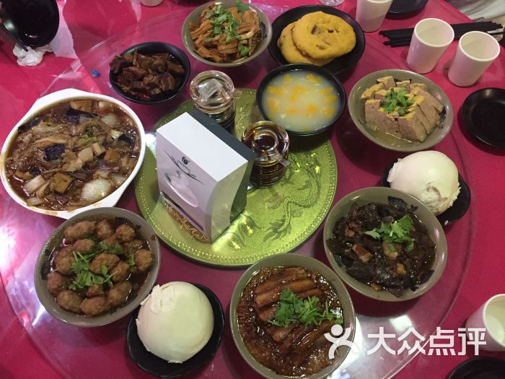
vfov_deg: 48.2
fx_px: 423
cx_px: 252
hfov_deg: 61.7
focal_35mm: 29
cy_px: 190
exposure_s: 1/25
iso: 250
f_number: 2.2
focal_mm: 4.15
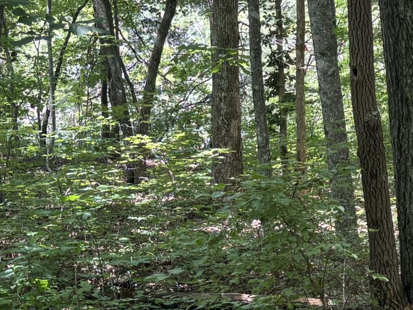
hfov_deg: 18.5
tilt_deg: -6.4
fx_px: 1205
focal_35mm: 101
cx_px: 480
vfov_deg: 14.4
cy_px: 309
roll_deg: +1.3
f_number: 1.6
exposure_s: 1/121
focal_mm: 5.96
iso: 100
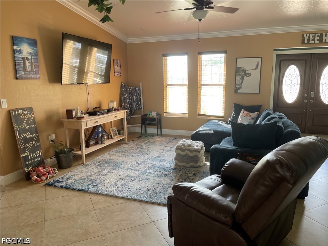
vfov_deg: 53.1
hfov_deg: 67.3
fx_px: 246
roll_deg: +0.8
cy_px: 123
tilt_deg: -9.8
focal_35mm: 26
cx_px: 164
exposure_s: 1/121
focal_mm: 4.2
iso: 125
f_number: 1.6
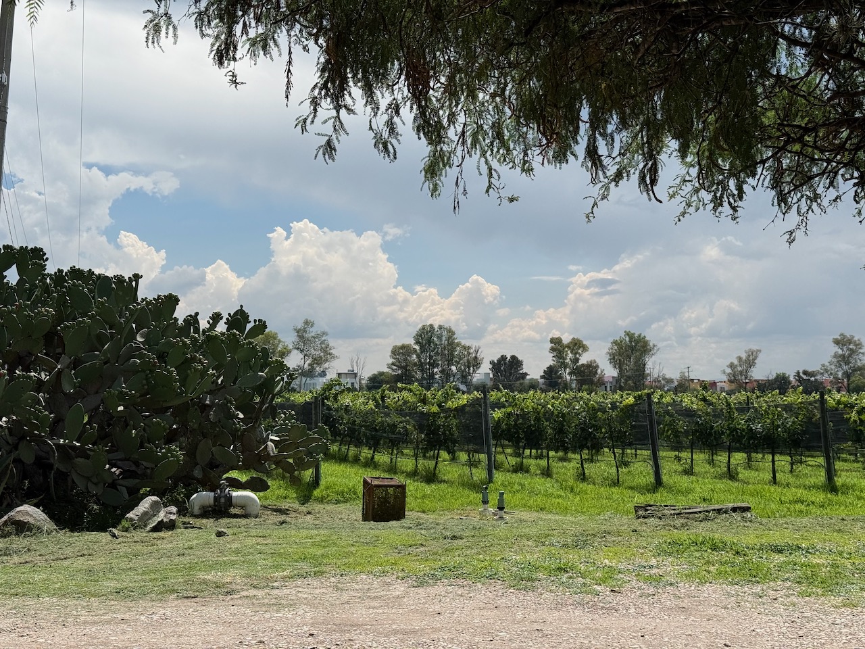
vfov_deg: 30.3
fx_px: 1199
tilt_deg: +3.1
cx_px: 432
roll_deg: -0.3
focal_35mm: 48
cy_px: 324
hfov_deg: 39.7
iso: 80
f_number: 1.78
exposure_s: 1/7874
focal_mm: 6.76
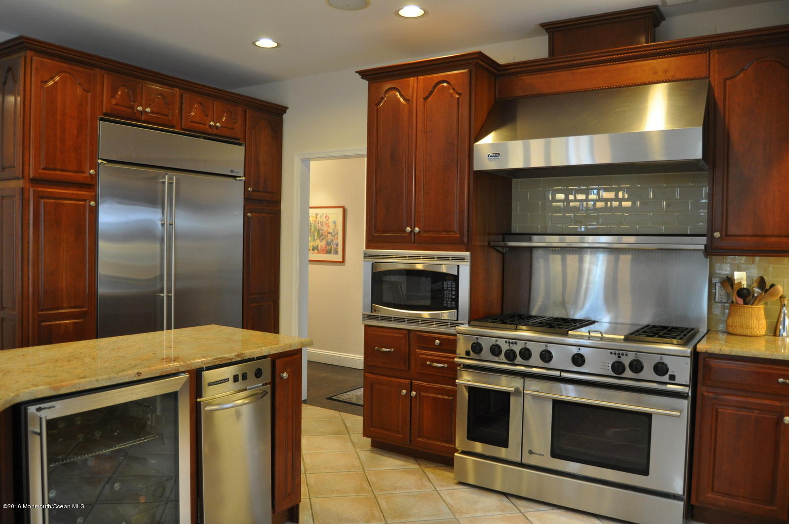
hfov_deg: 67.4
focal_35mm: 27
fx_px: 591
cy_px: 262
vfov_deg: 47.8
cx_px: 394
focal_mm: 18
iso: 800
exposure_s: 1/40
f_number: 3.5
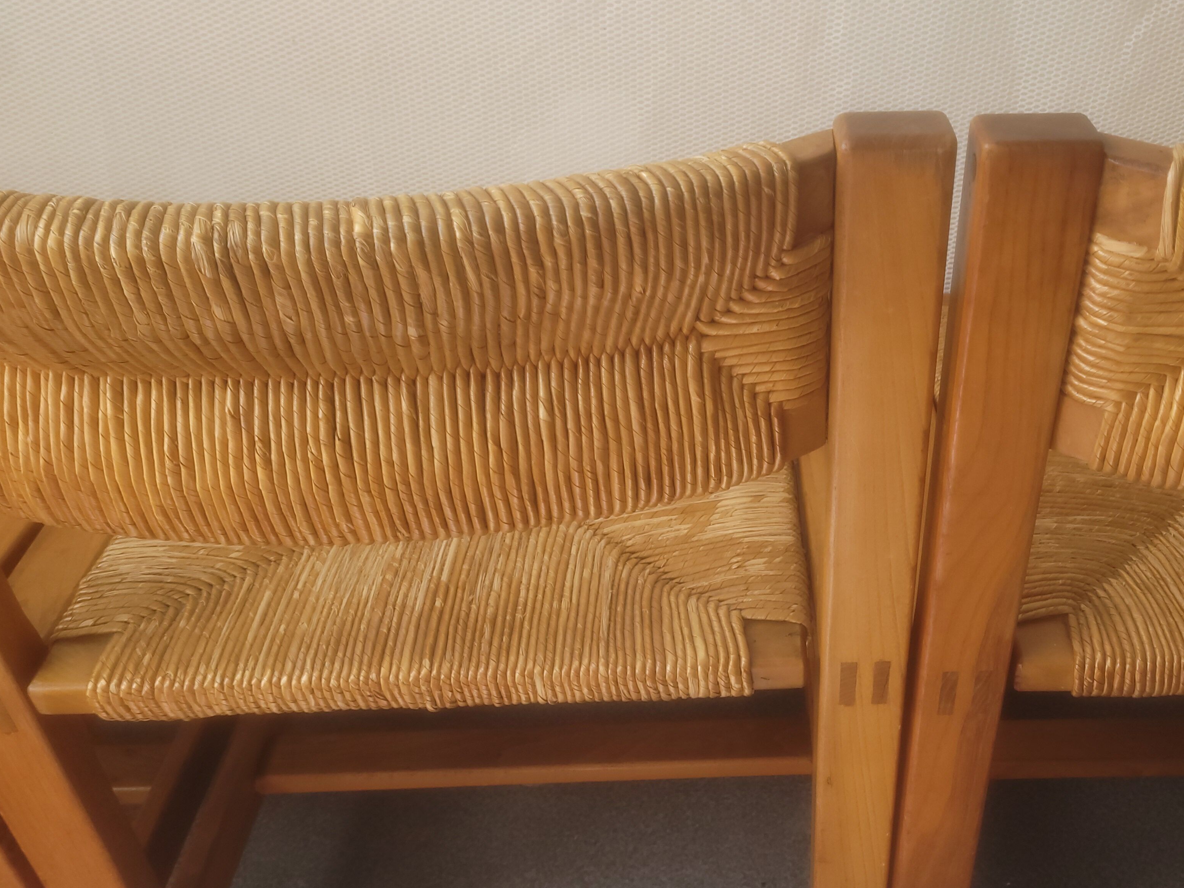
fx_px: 1163
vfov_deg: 41.8
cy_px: 425
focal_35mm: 34
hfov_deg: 53.1
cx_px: 767
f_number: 1.8
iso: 50
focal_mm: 5.4
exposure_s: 1/120
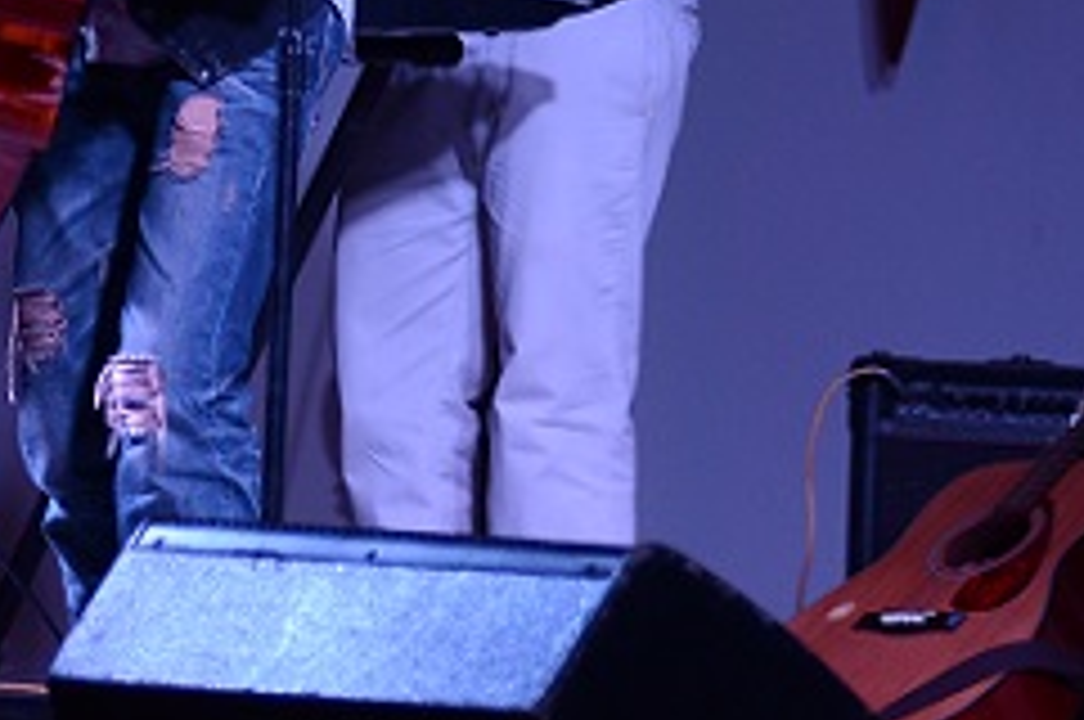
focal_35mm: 517
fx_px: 15558
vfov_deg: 2.6
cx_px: -27
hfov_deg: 4.0
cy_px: -259
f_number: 2.8
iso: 640
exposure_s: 1/250
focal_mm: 125
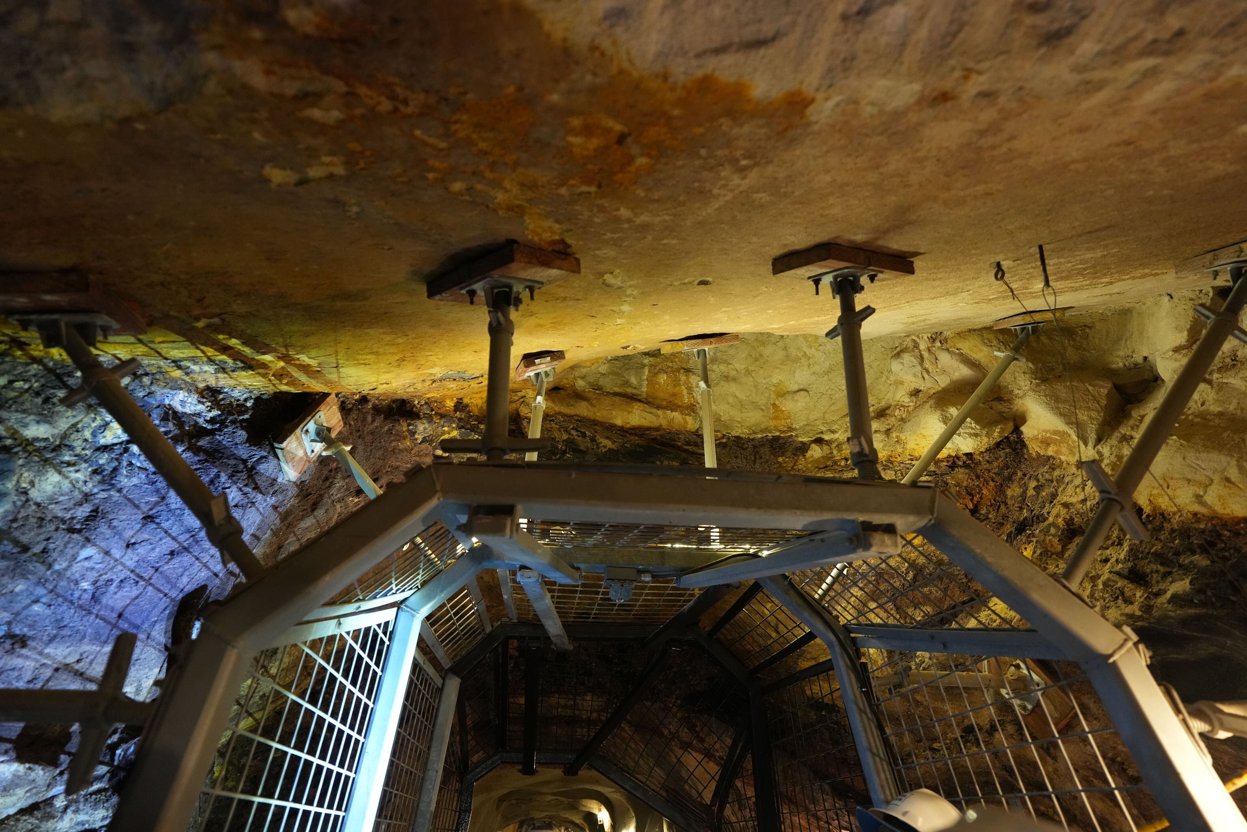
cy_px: 416
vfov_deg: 67.4
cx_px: 624
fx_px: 623
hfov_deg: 90.0
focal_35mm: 18
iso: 3200
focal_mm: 18
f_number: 2.8
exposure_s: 1/30
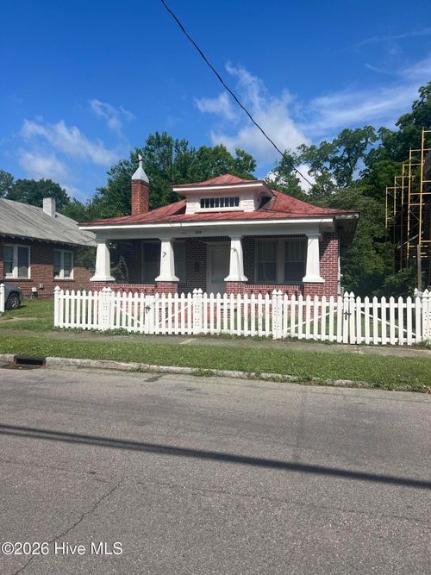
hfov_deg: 53.0
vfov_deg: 67.3
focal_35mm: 26
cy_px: 288
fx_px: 432
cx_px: 216
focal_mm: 5.7
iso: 50
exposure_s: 1/6579
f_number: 1.5
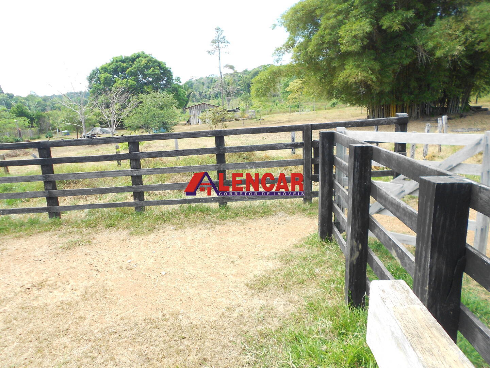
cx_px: 245
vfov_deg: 53.1
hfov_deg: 67.3
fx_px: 368
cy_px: 184
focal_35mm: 26
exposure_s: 1/160
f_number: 3.2
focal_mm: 4.6
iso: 80
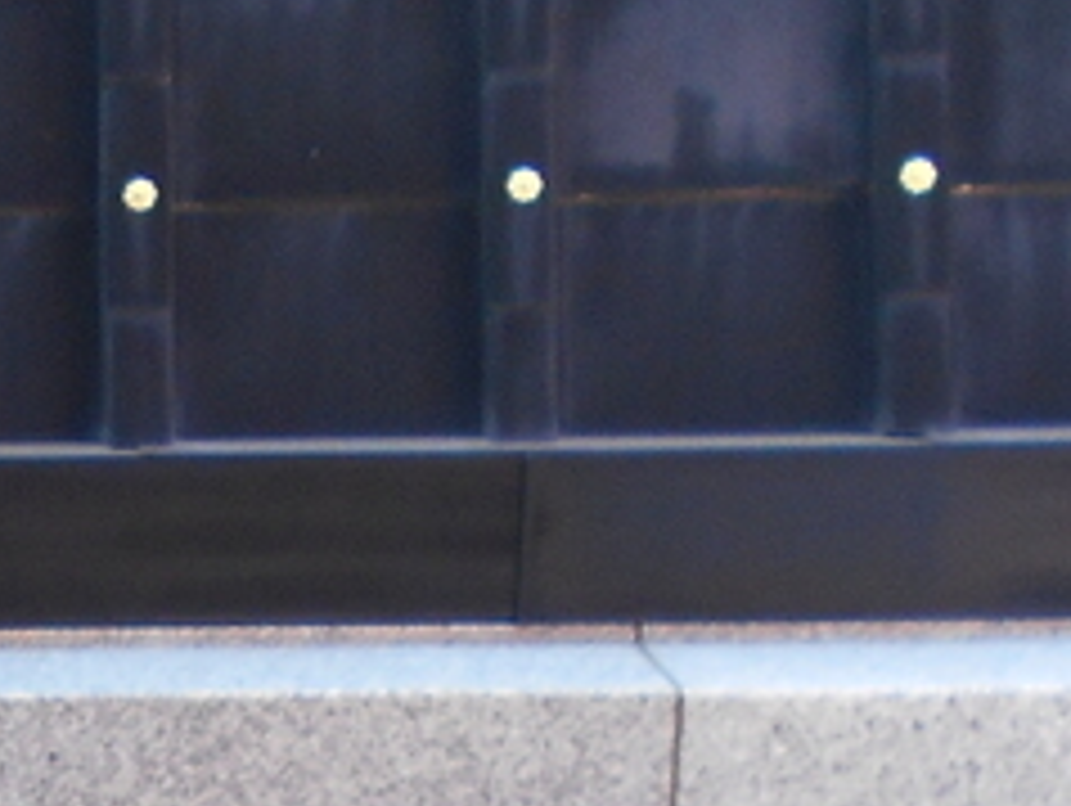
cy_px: 1414
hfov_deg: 14.1
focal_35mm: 131
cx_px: -549
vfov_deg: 10.7
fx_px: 4057
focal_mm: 4.6
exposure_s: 1/30
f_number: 3.2
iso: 100
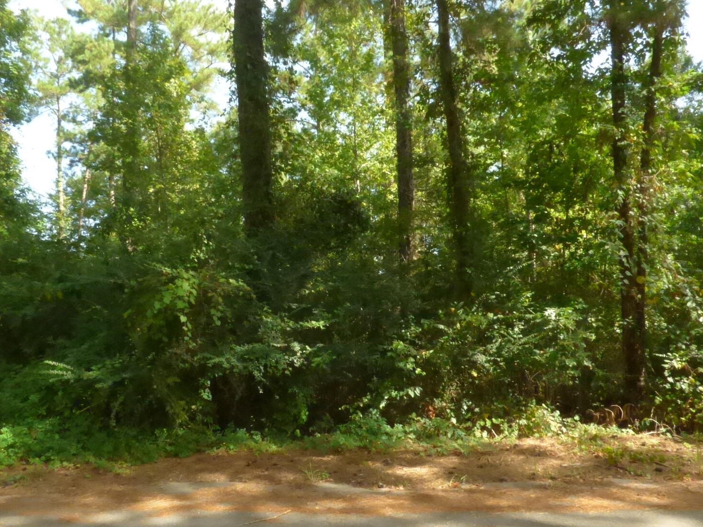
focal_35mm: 28
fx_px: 569
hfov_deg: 63.4
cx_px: 333
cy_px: 285
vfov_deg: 49.7
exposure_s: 1/320
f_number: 7.1
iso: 800
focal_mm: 3.58
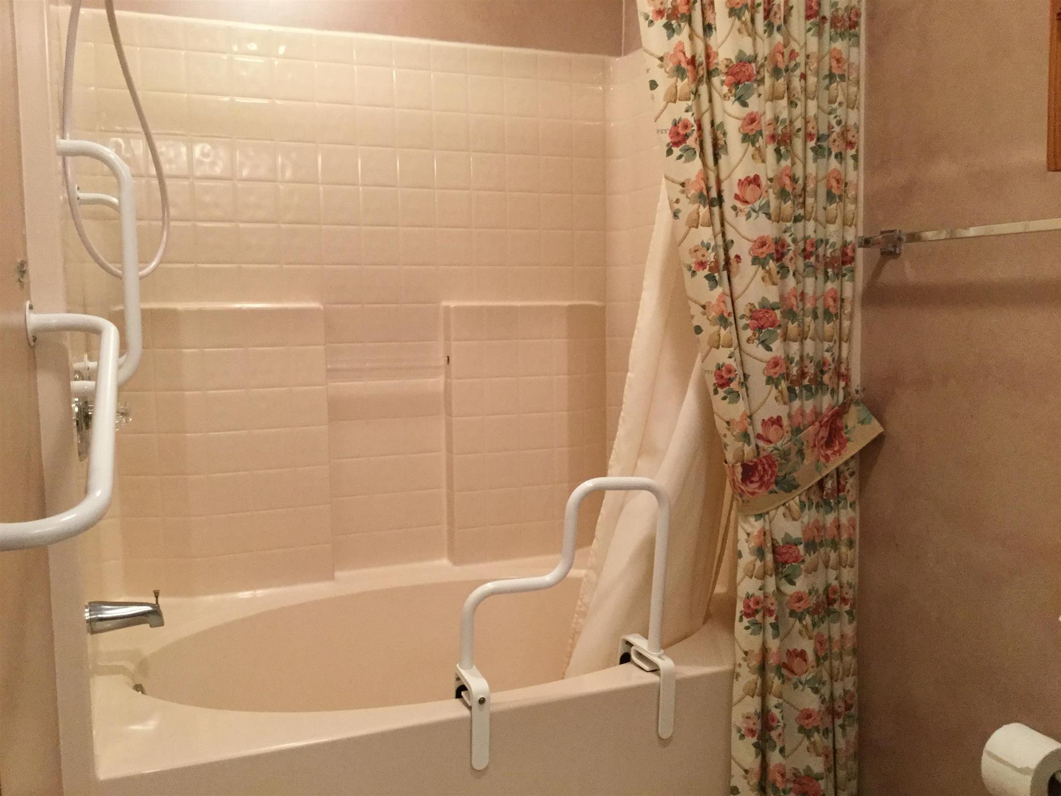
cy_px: 398
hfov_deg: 58.4
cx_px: 530
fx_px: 950
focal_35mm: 31
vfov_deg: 45.4
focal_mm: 3.3
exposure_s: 1/30
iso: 160
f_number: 2.4
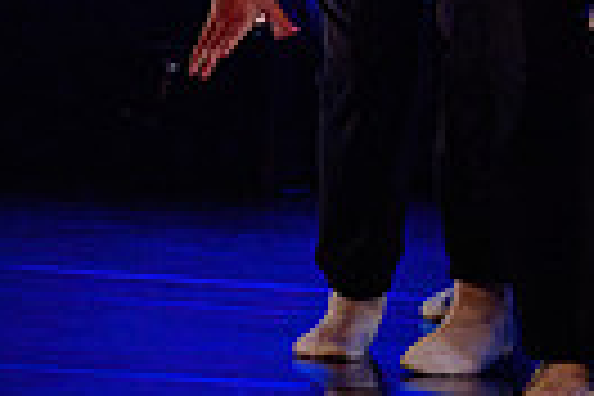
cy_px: -240
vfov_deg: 1.8
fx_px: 12819
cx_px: 1076
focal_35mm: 777
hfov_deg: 2.6
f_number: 2.8
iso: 1600
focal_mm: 160
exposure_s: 1/320
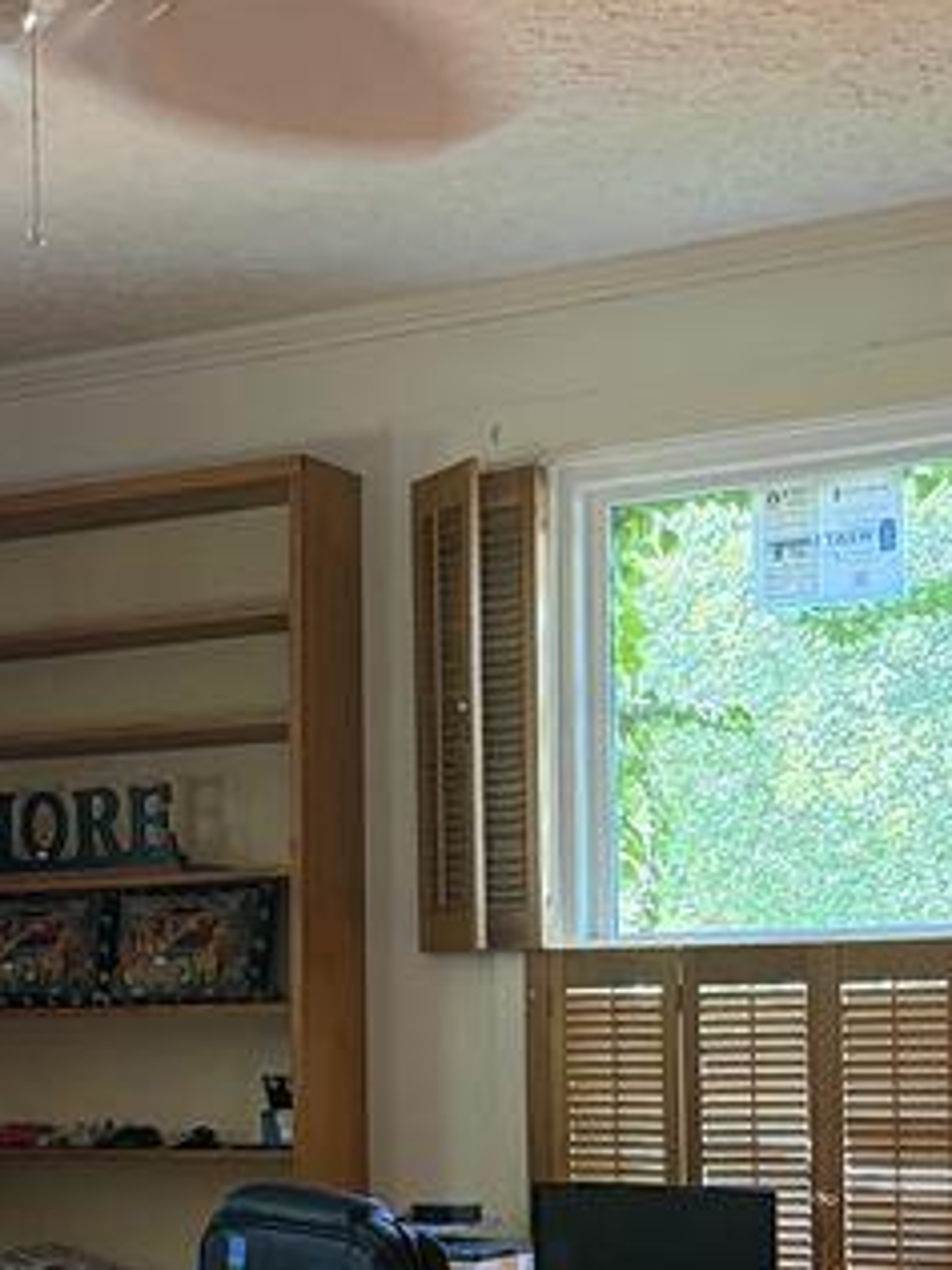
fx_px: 2677
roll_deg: +0.8
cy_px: 1017
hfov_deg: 19.9
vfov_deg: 26.2
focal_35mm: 73
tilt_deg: -0.4
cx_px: 149
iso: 400
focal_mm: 6.76
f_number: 1.78
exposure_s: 1/60
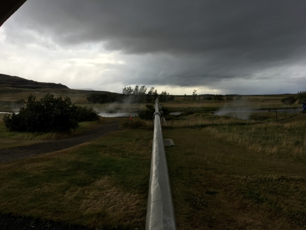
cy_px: 115
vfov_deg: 48.2
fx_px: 256
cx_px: 153
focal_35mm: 29
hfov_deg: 61.7
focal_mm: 4.15
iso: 25
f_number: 2.2
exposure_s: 1/999
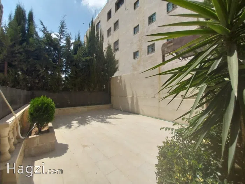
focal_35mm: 13
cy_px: 92
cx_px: 122
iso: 64
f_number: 2.2
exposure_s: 1/2213
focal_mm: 1.3
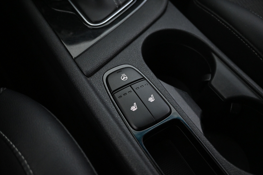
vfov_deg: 42.6
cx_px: 132
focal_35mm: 31
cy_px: 88
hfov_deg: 60.7
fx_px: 225
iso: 4500
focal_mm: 20.5
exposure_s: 1/30
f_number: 3.8
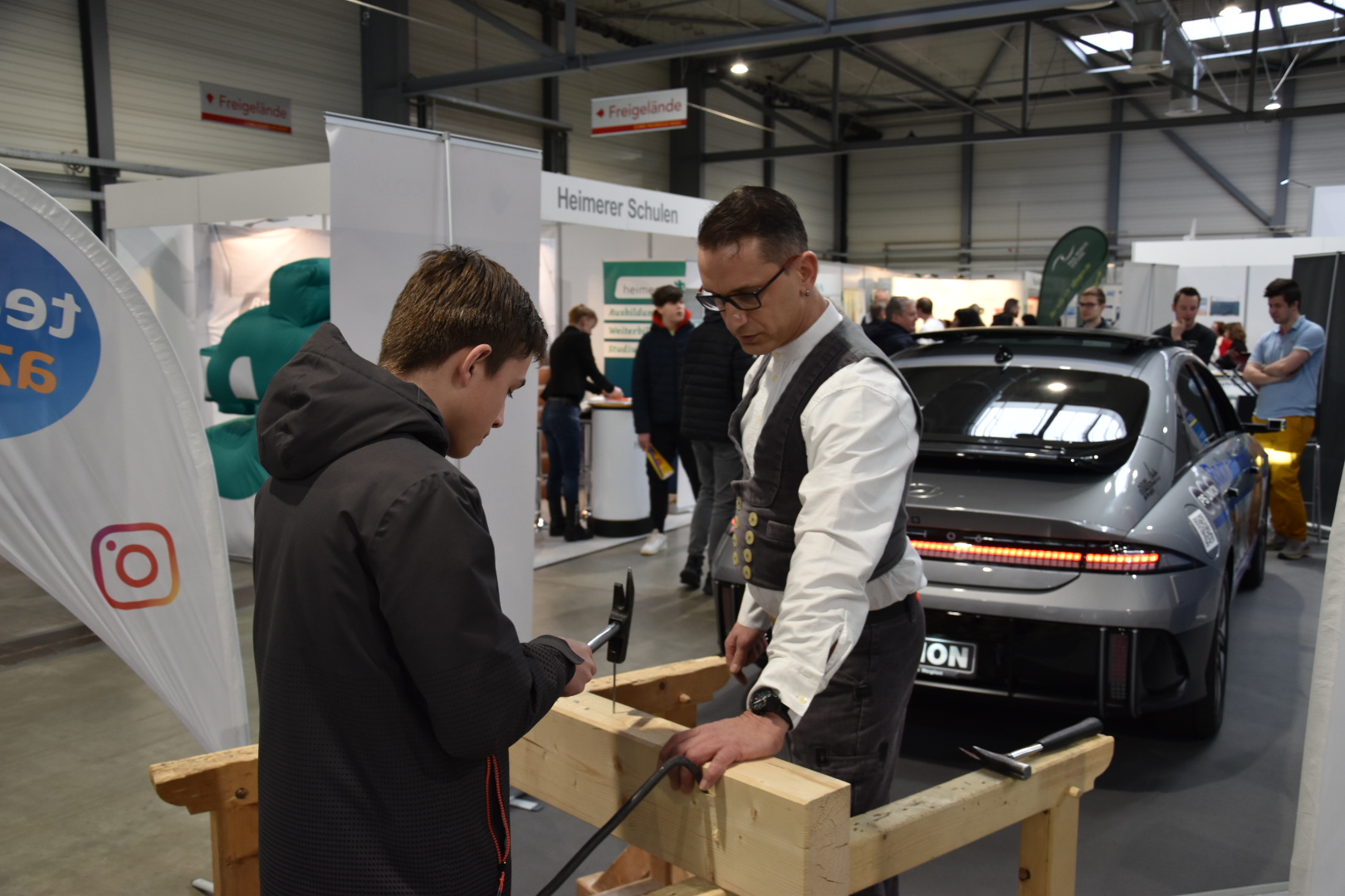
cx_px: 672
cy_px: 448
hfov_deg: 59.5
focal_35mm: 32
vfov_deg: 41.7
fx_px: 1177
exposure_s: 1/60
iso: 560
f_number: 4
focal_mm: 21
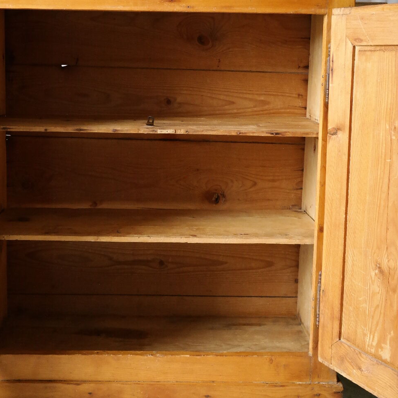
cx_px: 163
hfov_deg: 33.9
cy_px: 124
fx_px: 650
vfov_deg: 33.6
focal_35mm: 50
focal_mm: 22
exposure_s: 1/30
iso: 1600
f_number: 6.3
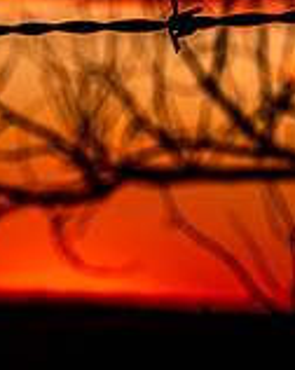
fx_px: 4593
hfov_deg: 3.7
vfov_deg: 4.6
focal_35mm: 420
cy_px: -64
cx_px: 307
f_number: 8
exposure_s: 1/200
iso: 100
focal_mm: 60
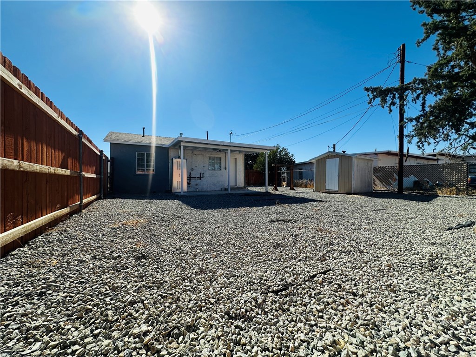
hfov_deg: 102.1
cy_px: 178
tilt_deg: +1.2
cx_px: 238
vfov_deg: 85.7
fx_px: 193
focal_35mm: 14
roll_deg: +0.4
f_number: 2.2
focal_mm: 2.22
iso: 50
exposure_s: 1/2092
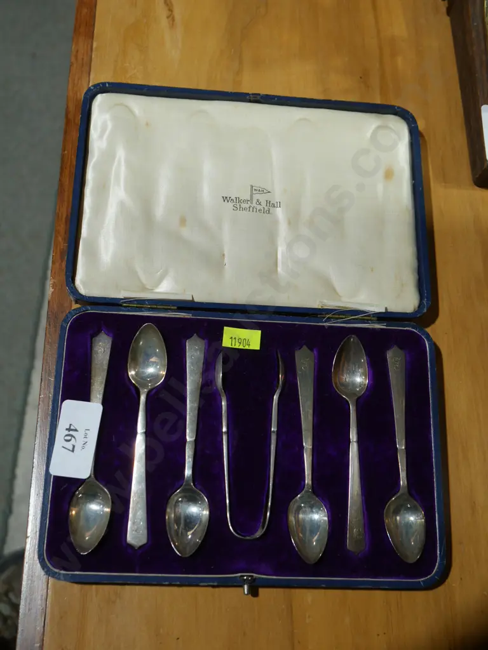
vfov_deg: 46.8
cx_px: 244
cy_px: 325
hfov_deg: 36.0
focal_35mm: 40
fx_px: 752
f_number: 5
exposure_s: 1/60
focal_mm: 20
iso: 320
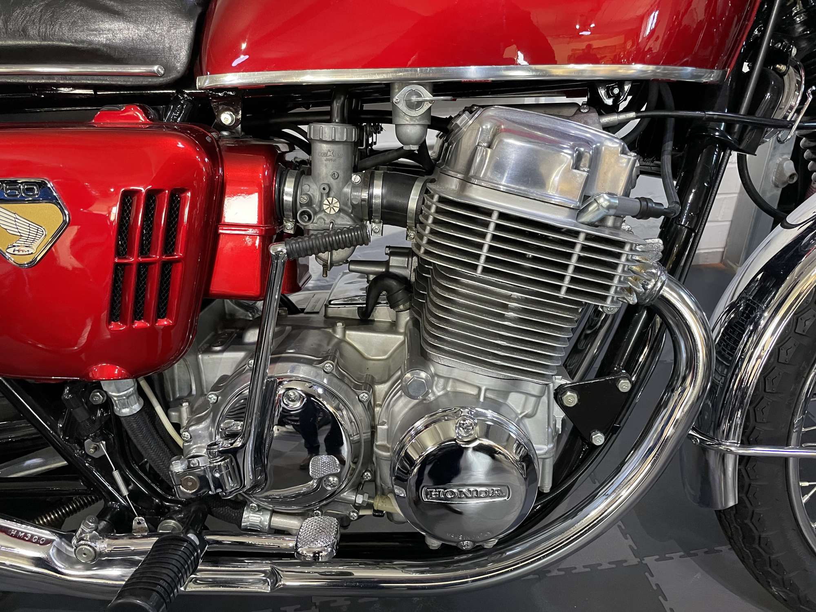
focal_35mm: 26
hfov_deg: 67.3
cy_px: 306
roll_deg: +1.8
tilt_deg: -28.4
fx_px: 613
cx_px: 408
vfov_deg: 53.1
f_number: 1.6
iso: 400
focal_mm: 4.2
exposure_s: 1/50
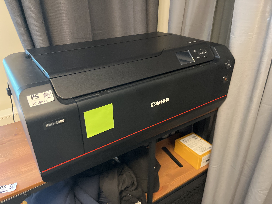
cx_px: 136
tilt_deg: -28.0
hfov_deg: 67.3
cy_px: 102
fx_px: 204
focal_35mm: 26
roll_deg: -1.5
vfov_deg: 53.1
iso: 640
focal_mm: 5.1
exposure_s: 1/35
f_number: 1.6
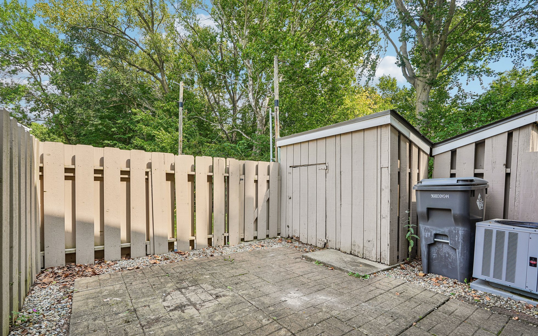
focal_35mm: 17
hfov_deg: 94.4
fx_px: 249
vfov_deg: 67.9
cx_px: 272
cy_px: 179
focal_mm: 16
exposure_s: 1/80
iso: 100
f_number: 8
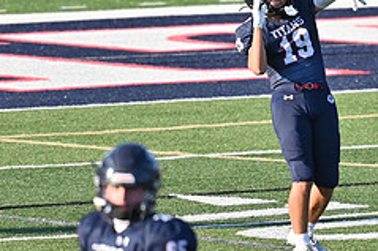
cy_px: 69
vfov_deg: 1.9
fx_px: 7649
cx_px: 323
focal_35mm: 729
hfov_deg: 2.8
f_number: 2.8
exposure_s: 1/3200
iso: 250
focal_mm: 200
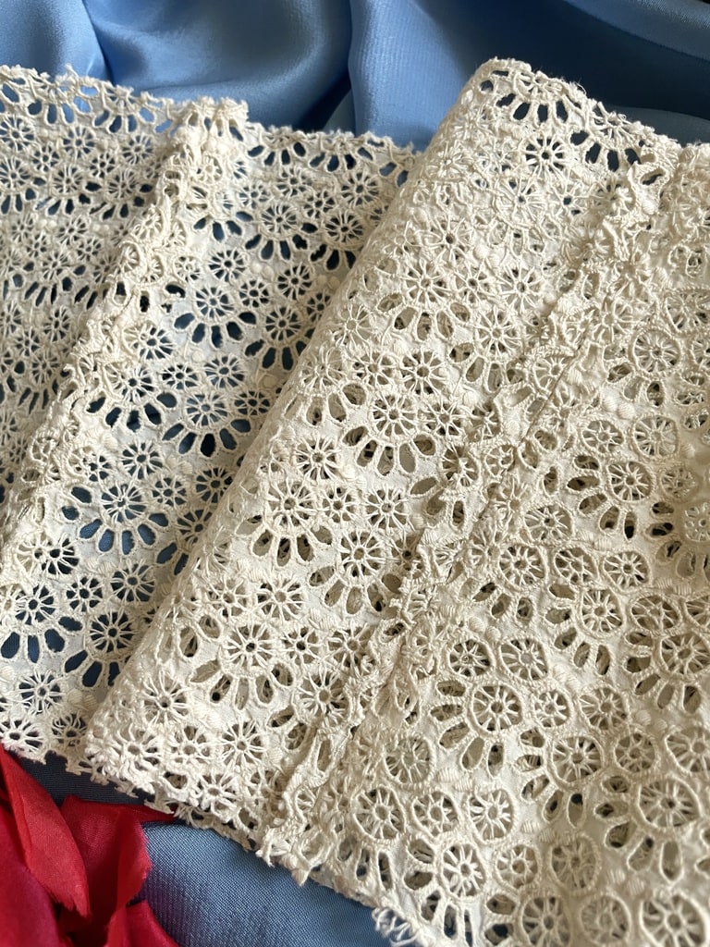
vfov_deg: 67.3
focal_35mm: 26
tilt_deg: -67.7
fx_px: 711
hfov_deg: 53.1
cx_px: 355
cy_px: 474
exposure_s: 1/67
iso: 125
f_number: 1.6
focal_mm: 4.2
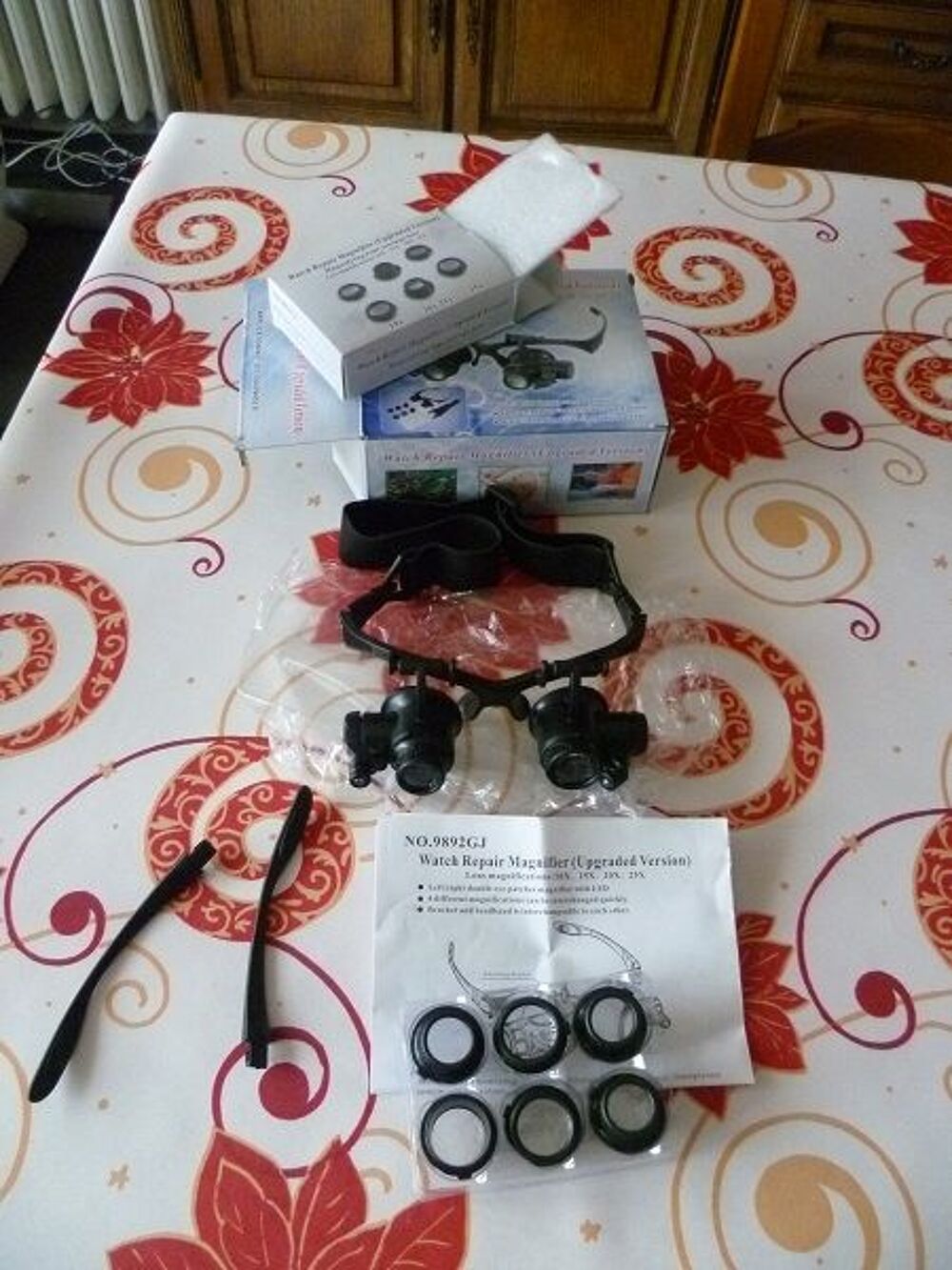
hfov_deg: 49.8
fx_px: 1027
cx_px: 476
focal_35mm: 28
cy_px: 635
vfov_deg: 63.4
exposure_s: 1/40
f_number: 2.8
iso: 800
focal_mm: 5
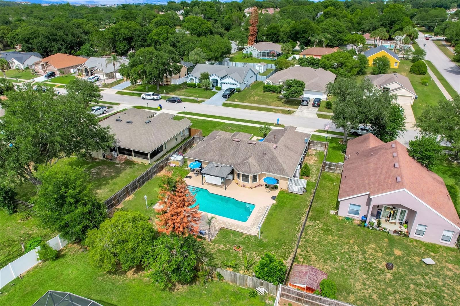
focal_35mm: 22
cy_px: 153
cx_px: 230
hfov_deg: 78.6
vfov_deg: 57.2
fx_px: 281
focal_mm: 8.38
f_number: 2.8
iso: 110
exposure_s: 1/320
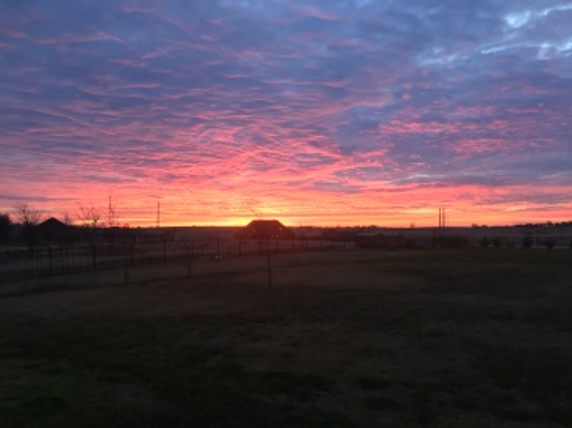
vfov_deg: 48.2
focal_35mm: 29
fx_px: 479
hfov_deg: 61.7
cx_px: 286
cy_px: 214
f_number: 2.2
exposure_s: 1/30
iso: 100
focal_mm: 4.15
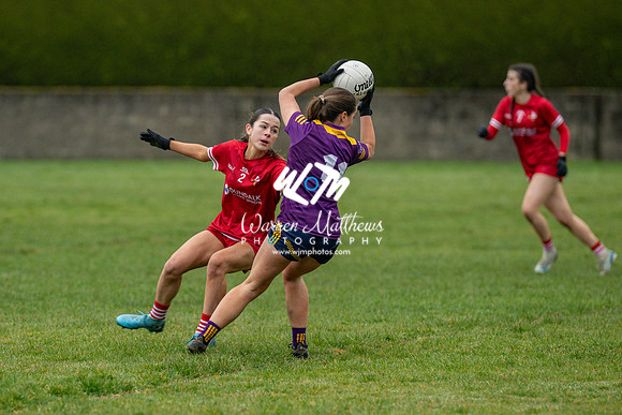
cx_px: 243
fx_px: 6794
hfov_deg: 5.2
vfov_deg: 3.5
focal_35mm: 393
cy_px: 243
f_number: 2.8
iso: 1100
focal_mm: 250
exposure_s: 1/640
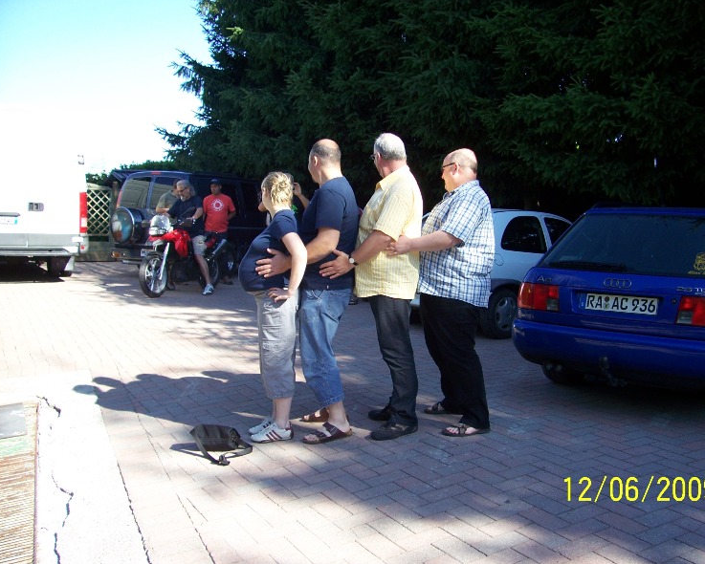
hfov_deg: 50.2
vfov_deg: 41.2
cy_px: 278
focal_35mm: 36
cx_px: 376
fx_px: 751
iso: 80
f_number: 2.7
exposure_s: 1/320
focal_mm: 5.6
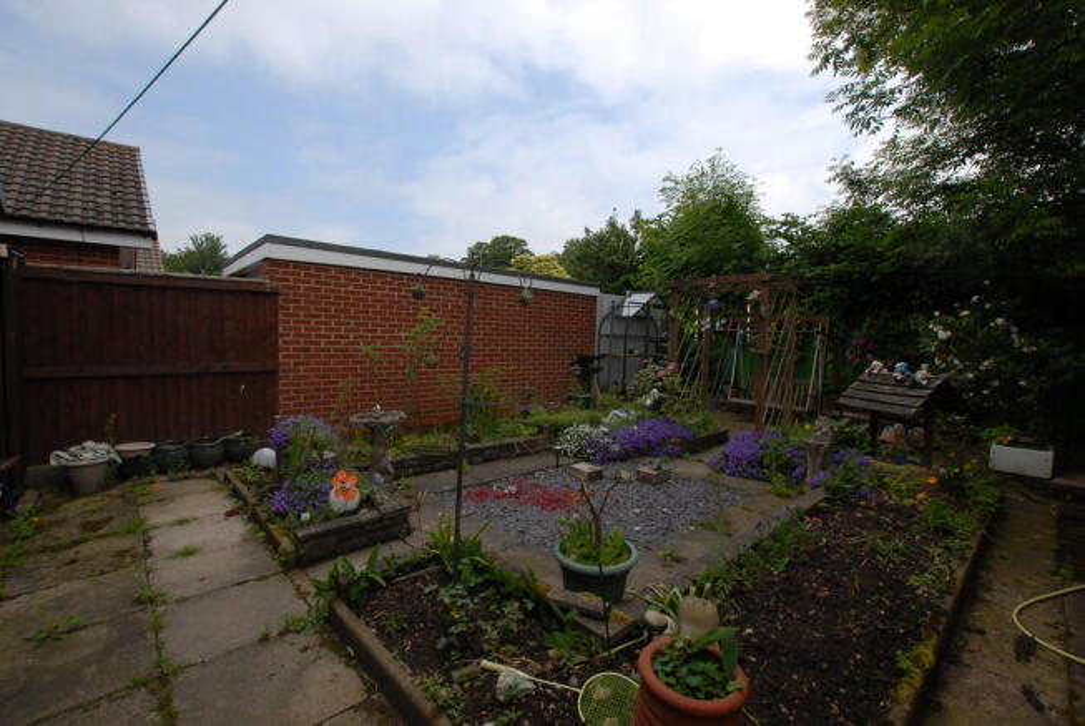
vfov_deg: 77.5
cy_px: 363
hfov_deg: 100.3
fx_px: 453
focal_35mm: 15
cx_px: 542
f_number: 6.3
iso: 100
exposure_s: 1/160
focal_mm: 10
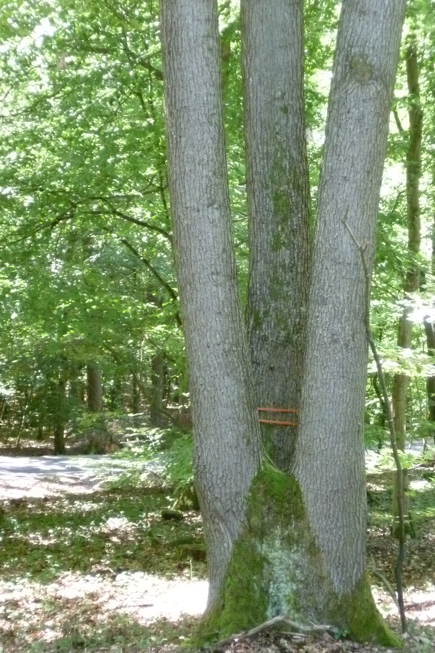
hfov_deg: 14.9
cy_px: 326
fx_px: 1667
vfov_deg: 22.1
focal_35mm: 92
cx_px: 233
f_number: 5.1
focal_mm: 15.7
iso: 640
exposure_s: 1/50
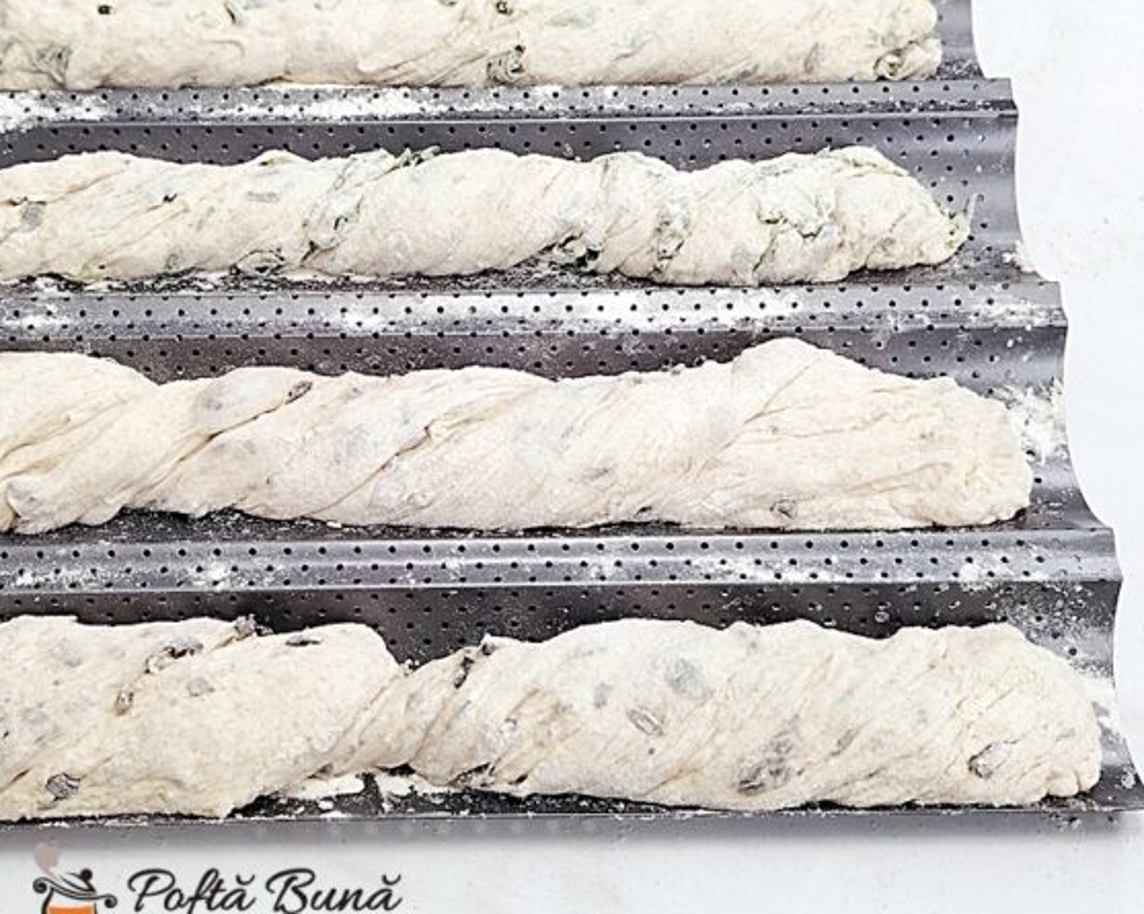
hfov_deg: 34.6
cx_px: 458
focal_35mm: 54
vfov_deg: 28.1
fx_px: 1827
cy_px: 434
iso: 319
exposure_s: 1/60
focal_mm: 5.25
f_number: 1.75
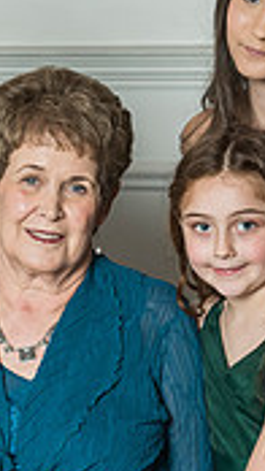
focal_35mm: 211
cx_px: 27
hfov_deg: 5.8
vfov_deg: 10.2
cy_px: 291
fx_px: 2633
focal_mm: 58
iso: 1000
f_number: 5.6
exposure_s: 1/125
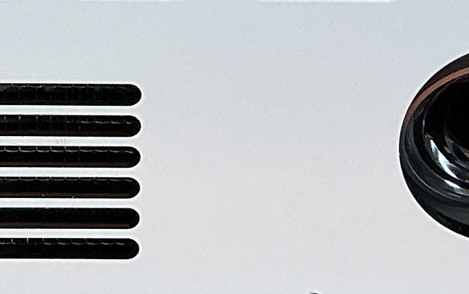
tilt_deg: -16.7
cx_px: -42
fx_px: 2173
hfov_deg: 12.1
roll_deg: -0.3
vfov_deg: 7.3
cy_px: -404
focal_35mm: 170
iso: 40
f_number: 1.8
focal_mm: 3
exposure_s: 1/120
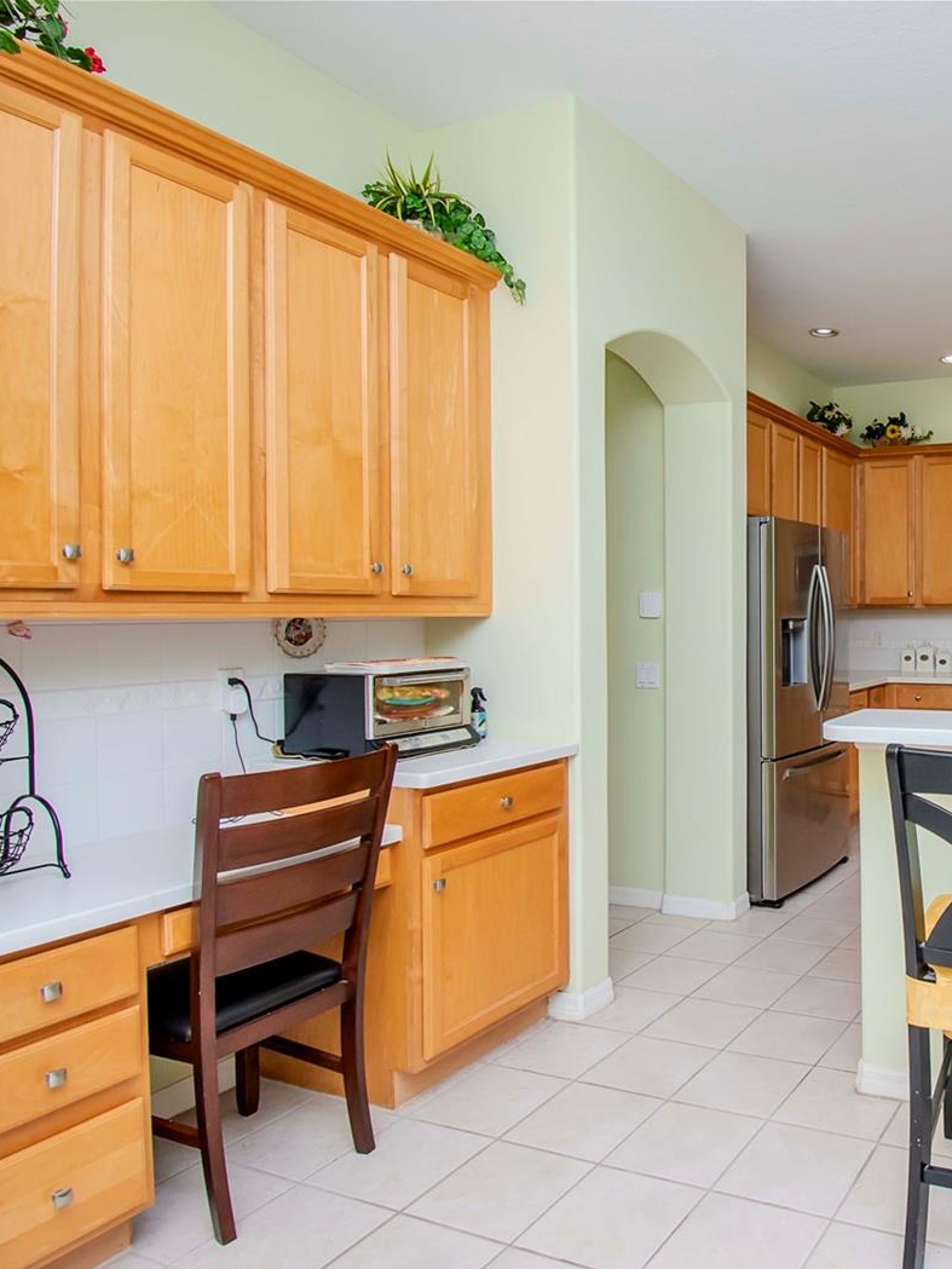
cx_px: 847
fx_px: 807
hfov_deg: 53.8
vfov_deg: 76.4
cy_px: 644
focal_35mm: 22
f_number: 9
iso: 800
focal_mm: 10
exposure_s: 1/160
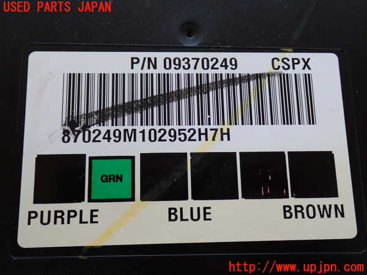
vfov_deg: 37.7
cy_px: 138
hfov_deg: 49.0
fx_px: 403
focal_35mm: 38
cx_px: 184
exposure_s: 1/50
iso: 200
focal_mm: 6.83
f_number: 2.7
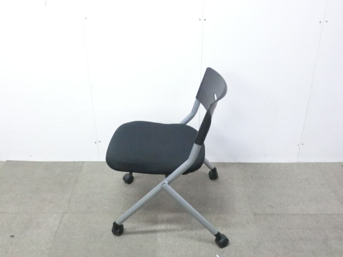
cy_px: 128
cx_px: 172
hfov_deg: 49.0
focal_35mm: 38
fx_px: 377
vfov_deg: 37.7
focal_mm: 6.9
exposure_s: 1/25
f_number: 3.9
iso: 800
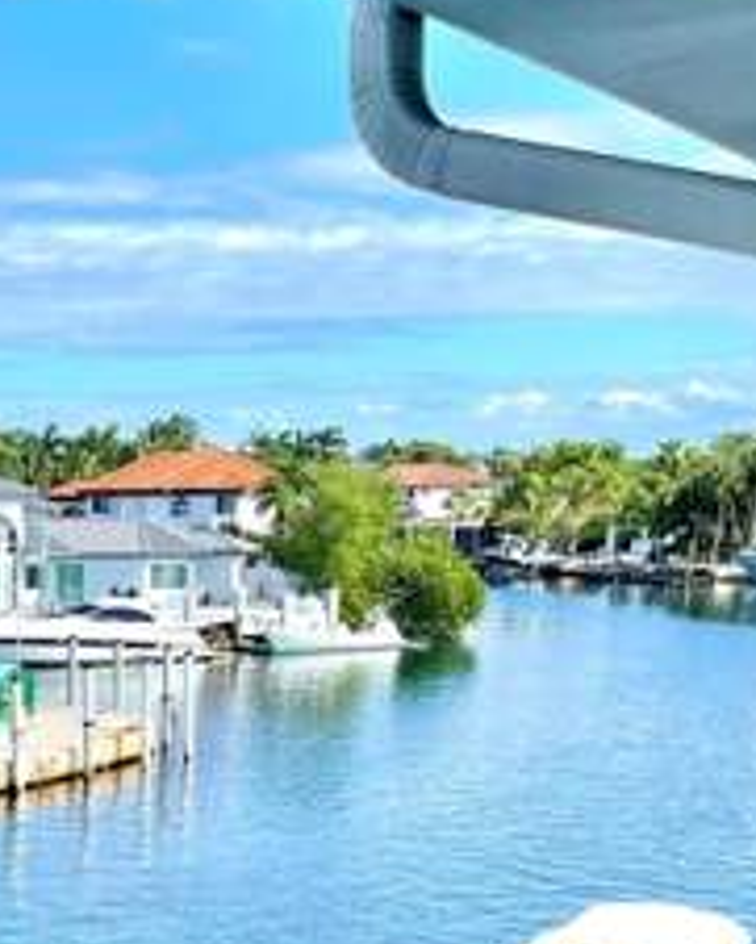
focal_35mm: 69
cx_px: -150
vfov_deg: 25.3
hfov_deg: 20.7
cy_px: 1073
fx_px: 1929
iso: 32
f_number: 1.6
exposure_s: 1/2488
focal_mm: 5.1
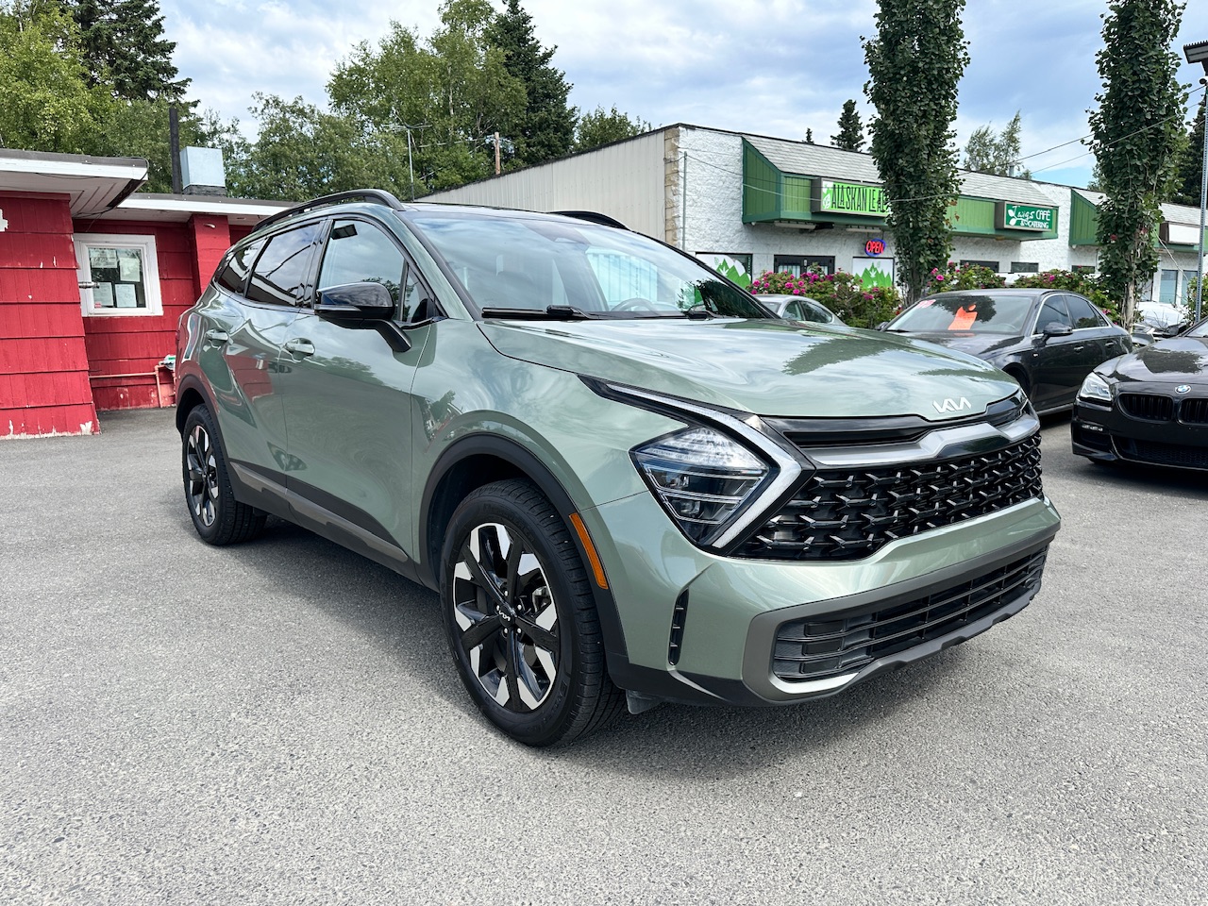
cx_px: 604
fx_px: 838
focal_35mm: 24
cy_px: 453
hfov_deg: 71.6
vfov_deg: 56.8
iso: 80
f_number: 1.78
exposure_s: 1/2660
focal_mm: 6.86
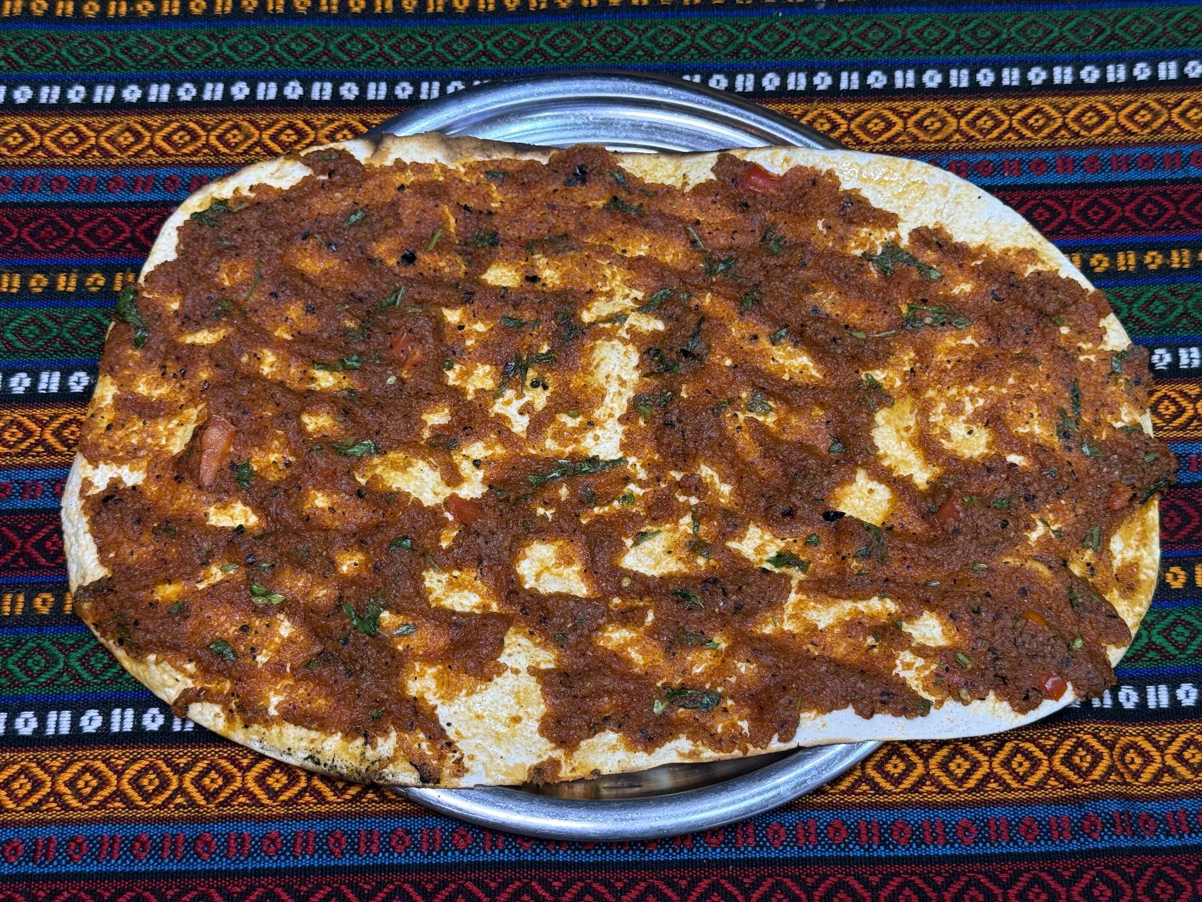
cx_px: 601
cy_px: 451
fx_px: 1667
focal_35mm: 48
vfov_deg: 30.3
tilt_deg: -66.5
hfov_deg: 39.7
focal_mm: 6.76
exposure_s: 1/59
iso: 80
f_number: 1.78
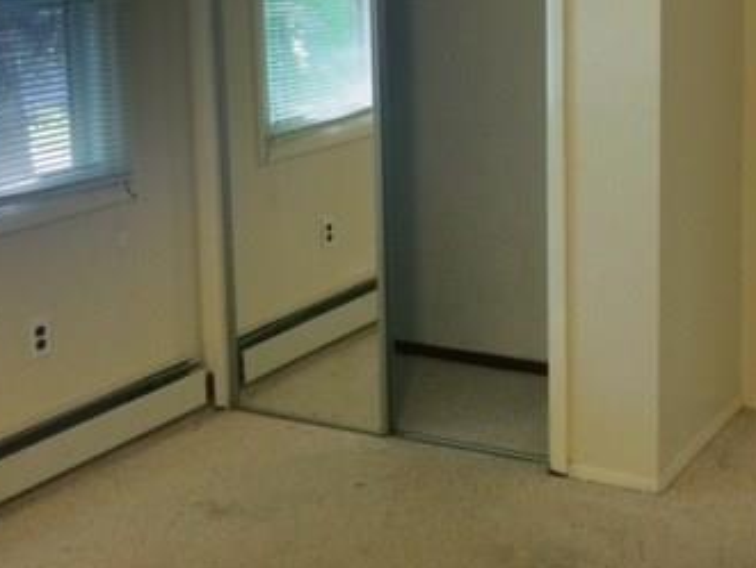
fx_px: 1224
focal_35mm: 56
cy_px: 103
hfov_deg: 33.5
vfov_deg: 25.6
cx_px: 587
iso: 32
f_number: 2.2
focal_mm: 4.15
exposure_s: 1/260
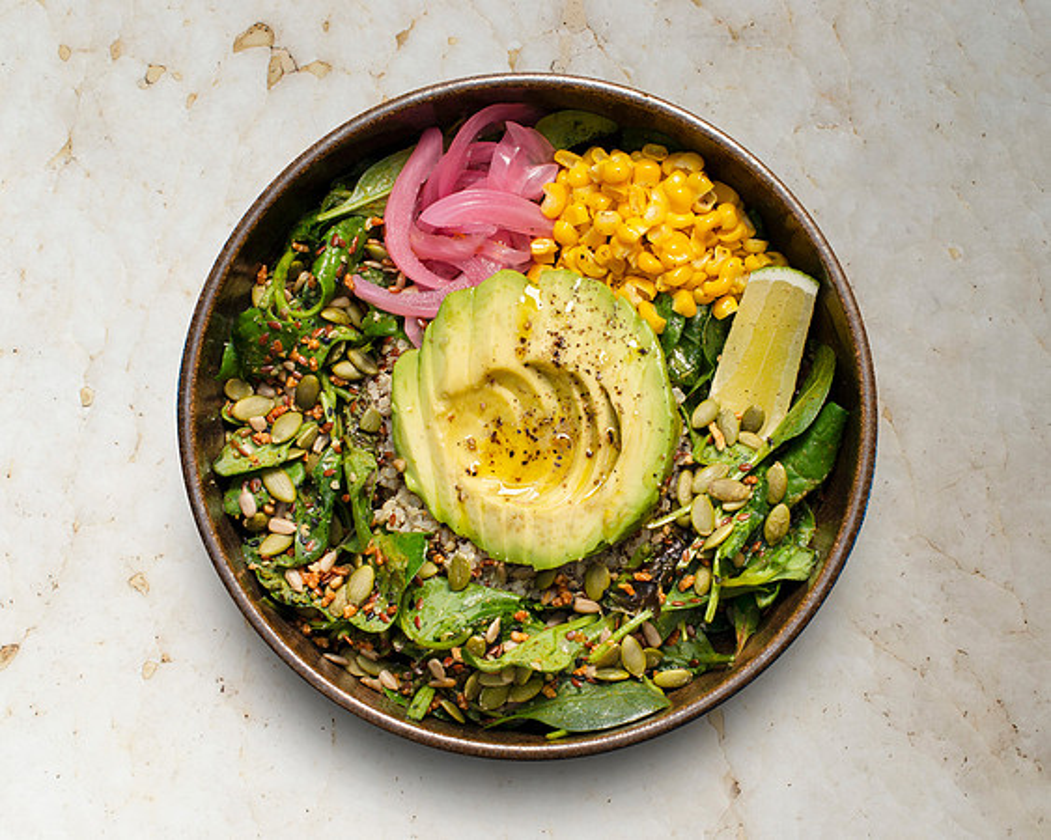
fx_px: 1787
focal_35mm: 57
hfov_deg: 32.8
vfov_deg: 26.5
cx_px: 526
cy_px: 429
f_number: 5.6
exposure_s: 1/200
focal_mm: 50
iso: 200
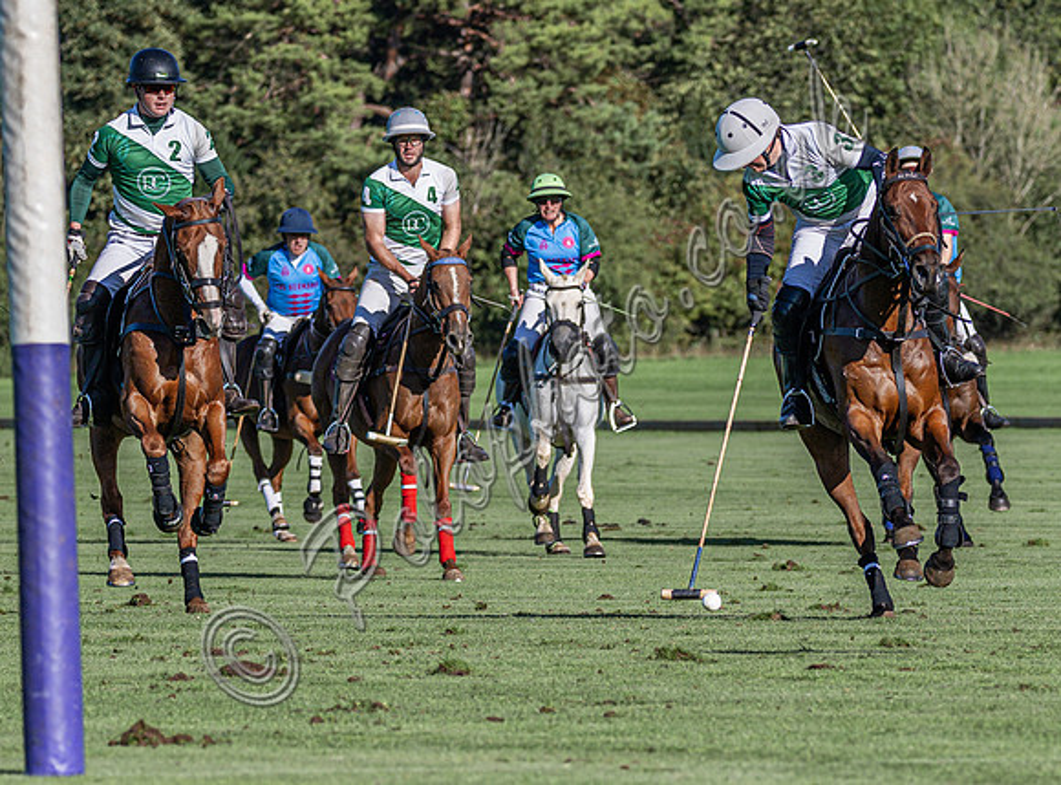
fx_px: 12330
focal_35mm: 404
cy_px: 554
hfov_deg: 4.9
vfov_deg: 3.6
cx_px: 684
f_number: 4.8
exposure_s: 1/2000
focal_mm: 155
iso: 250
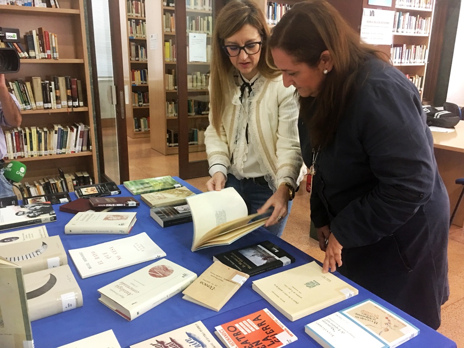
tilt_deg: -14.8
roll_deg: -1.2
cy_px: 174
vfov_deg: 48.2
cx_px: 232
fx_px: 389
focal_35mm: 29
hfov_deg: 61.7
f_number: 2.2
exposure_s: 1/10
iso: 80
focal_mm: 4.15
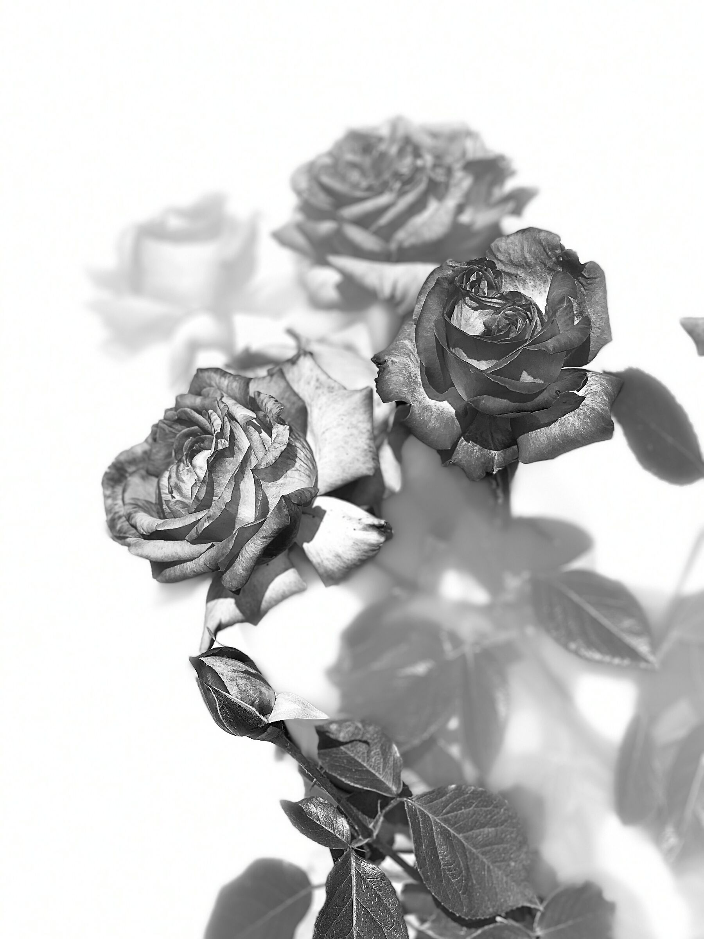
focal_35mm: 52
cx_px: 352
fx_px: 1410
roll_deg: -3.4
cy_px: 470
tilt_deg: -44.0
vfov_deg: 36.8
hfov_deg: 28.0
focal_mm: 6
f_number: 2.4
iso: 16
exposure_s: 1/2519
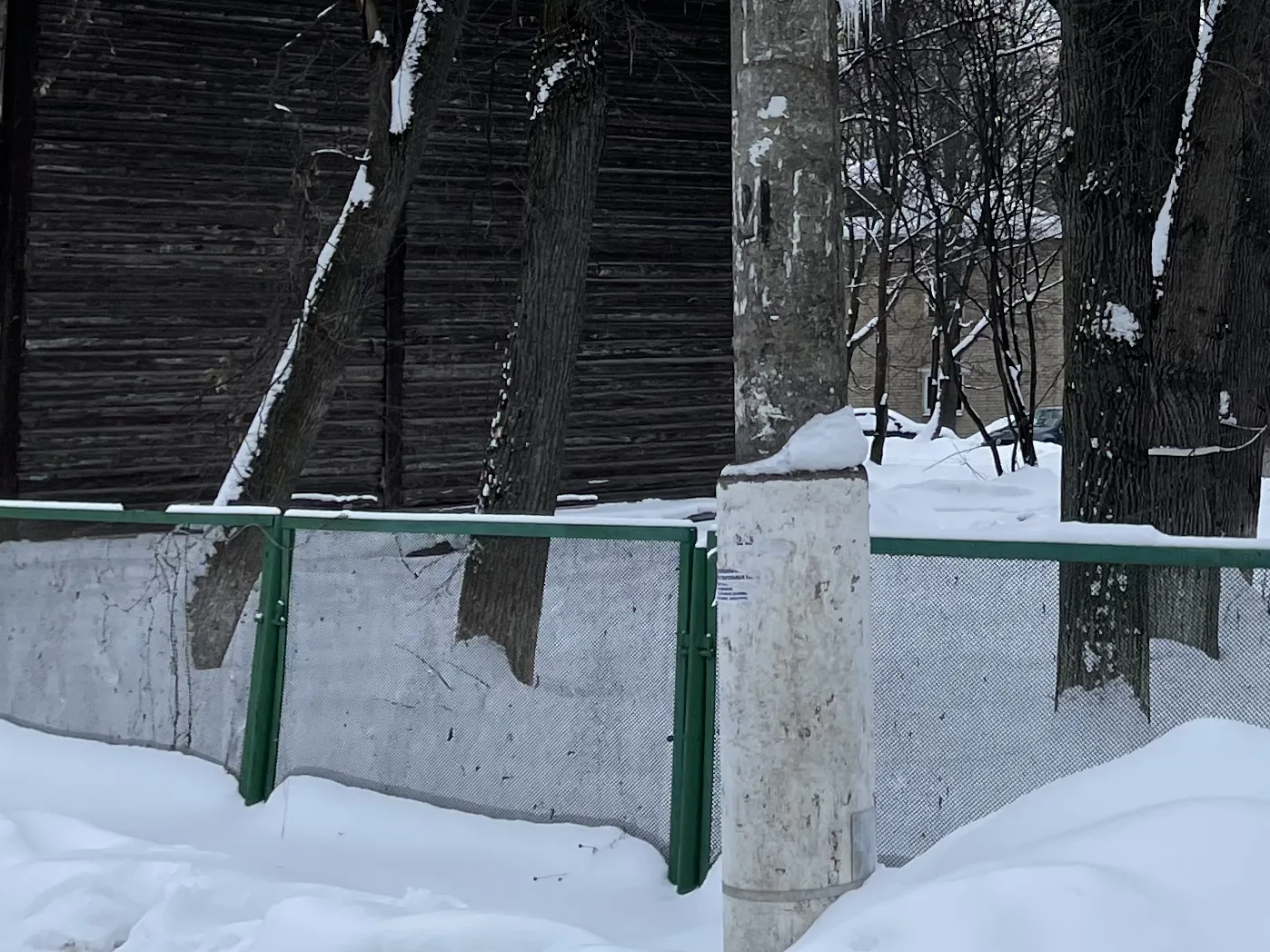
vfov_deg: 19.1
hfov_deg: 24.3
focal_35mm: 75
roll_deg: -0.2
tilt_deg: +9.3
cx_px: 1394
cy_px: -9
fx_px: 2751
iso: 32
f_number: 1.6
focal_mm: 5.1
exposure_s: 1/545
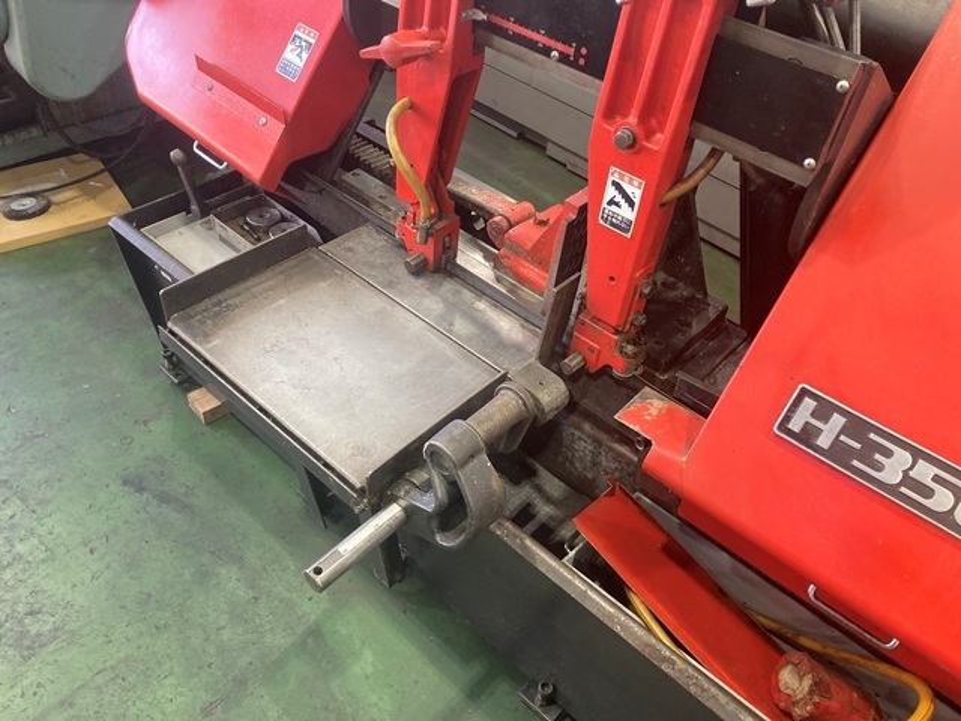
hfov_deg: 63.4
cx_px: 480
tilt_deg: -42.0
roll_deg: -5.4
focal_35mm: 28
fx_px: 777
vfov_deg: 49.7
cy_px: 360
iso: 200
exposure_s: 1/60
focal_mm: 3.99
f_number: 1.8
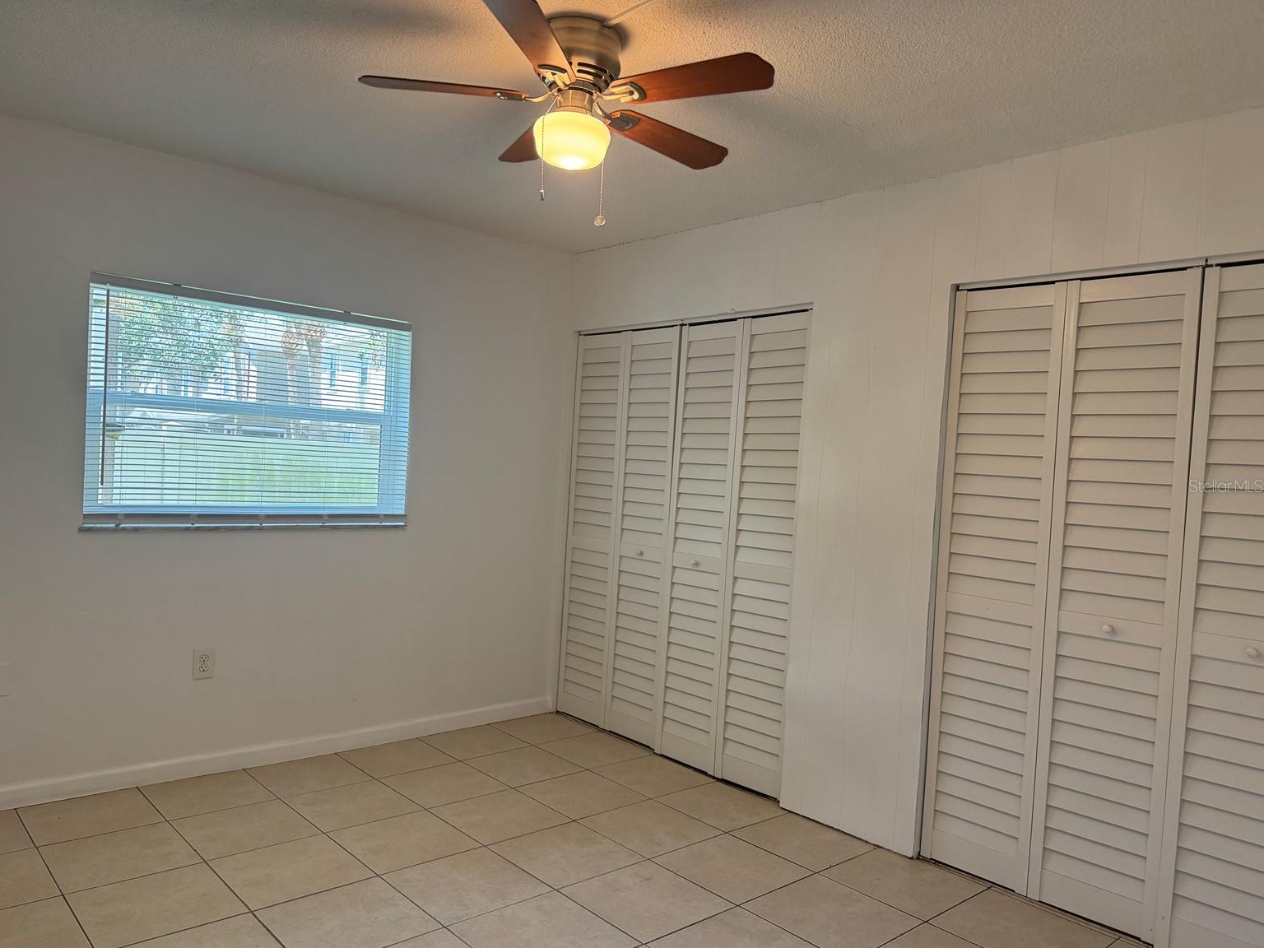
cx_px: 608
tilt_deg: -2.4
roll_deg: -3.5
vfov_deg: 54.9
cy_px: 486
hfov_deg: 69.4
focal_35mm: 25
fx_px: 913
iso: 160
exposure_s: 1/120
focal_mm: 6.76
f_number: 1.78
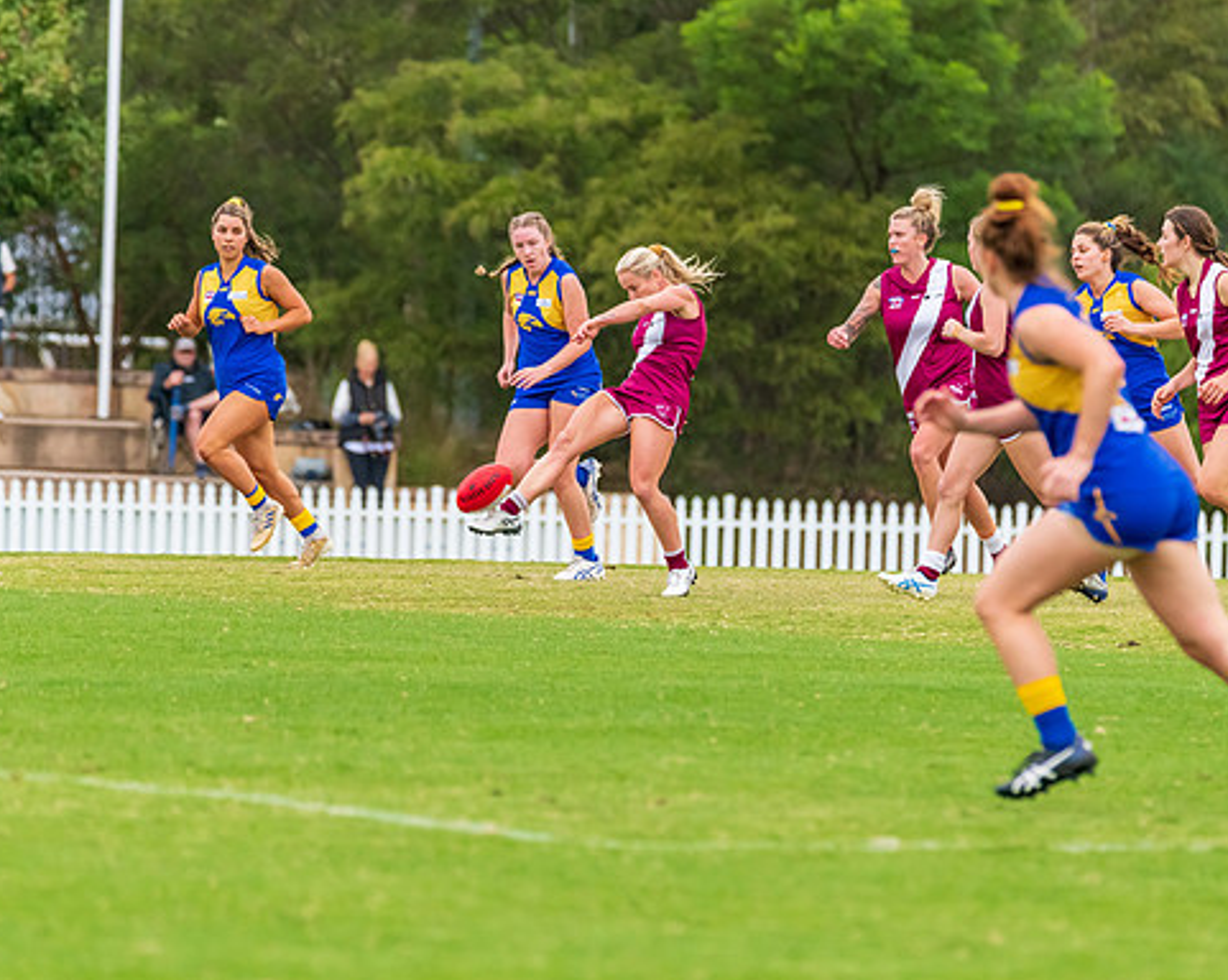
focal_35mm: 477
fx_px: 17322
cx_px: 654
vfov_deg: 3.2
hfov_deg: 4.1
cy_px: 477
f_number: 6
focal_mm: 380
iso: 1800
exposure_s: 1/1250
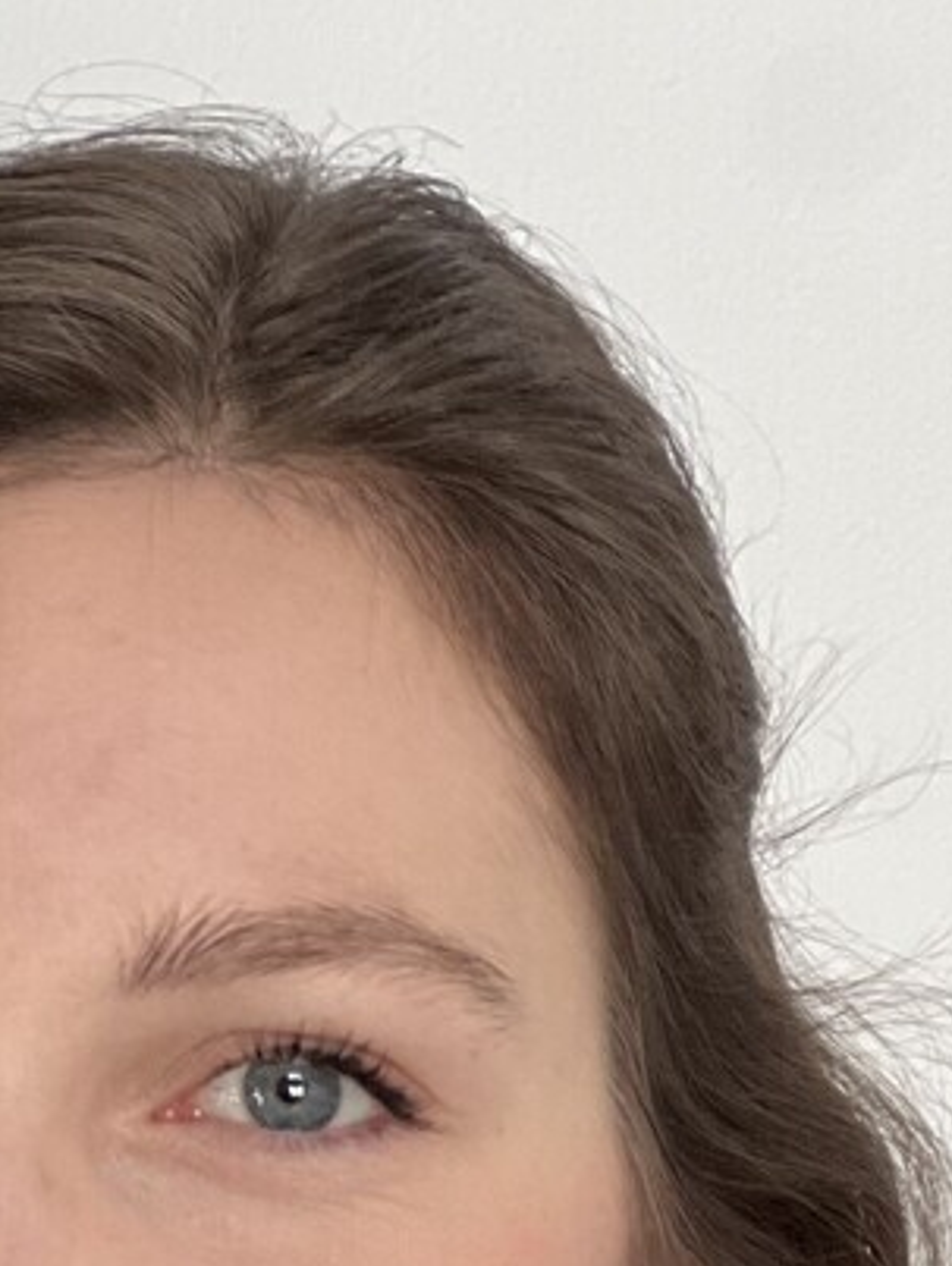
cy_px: 1769
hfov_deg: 5.9
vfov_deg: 7.7
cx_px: 138
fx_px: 9226
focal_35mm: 252
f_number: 2.8
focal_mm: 9
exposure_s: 1/95
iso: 250
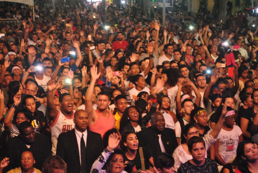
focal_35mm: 78
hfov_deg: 26.0
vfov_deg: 17.6
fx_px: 560
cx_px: 129
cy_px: 86
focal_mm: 52
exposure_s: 1/40
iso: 1600
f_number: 5.6
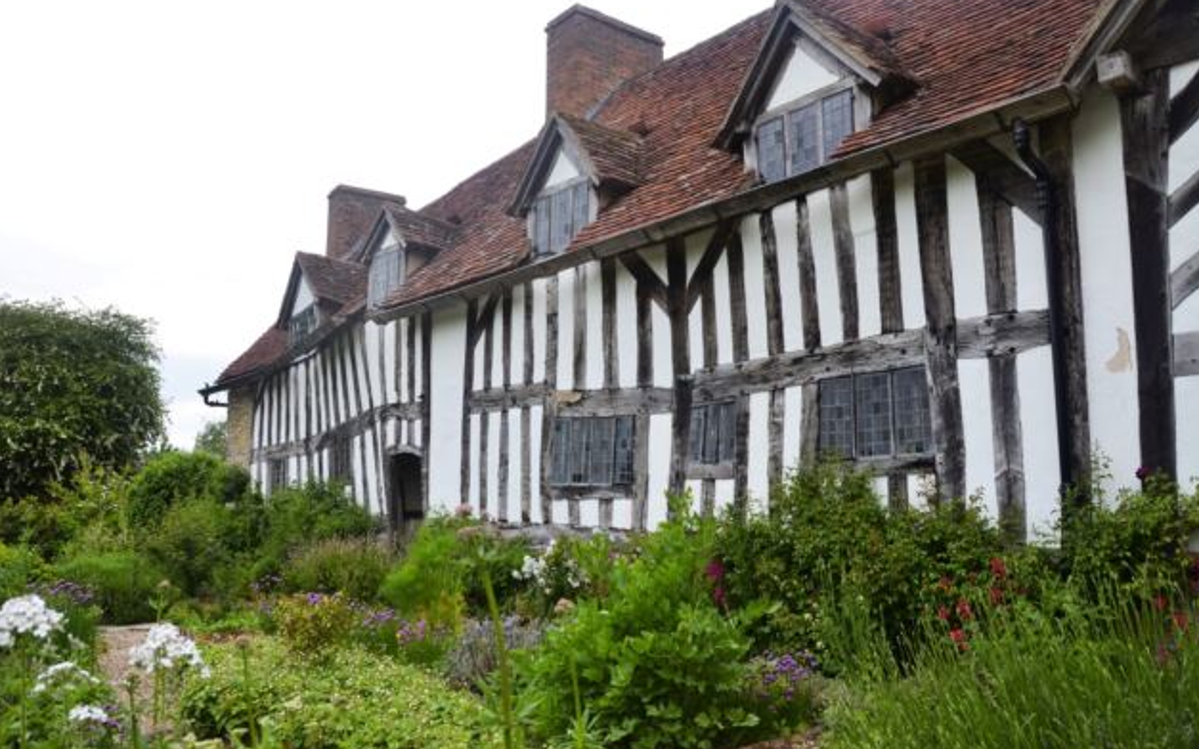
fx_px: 915
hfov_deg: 66.5
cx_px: 608
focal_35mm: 28
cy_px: 381
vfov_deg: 44.5
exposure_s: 1/400
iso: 200
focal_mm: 18
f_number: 6.3
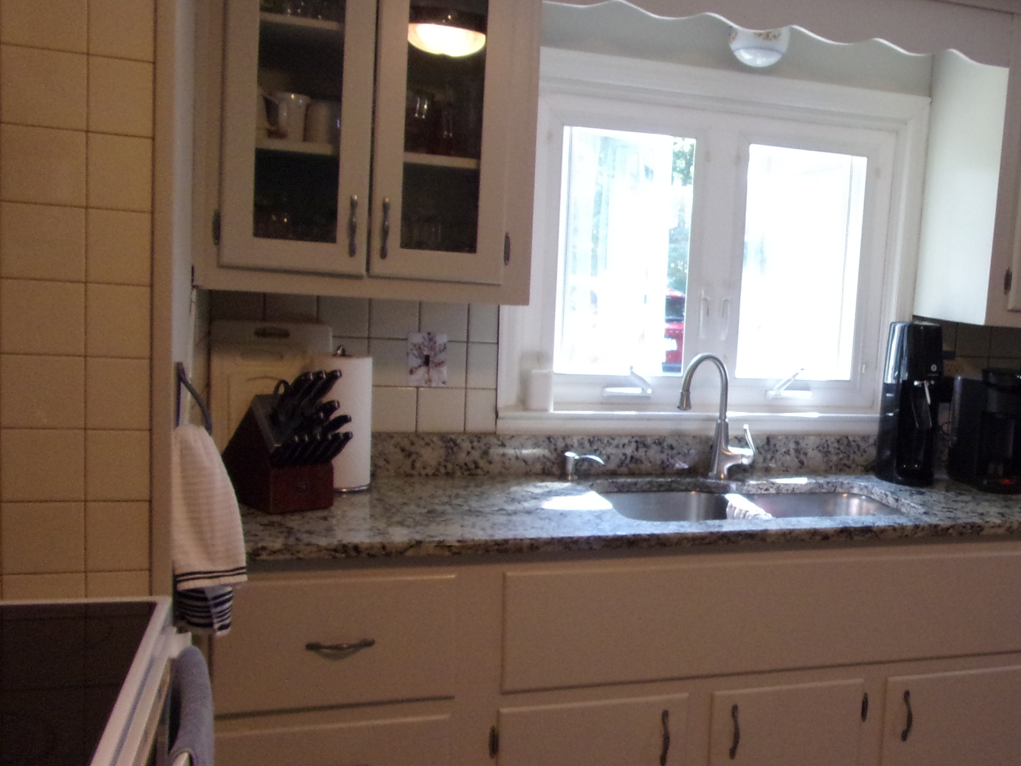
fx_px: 1091
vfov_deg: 38.6
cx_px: 783
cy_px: 431
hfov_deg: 48.0
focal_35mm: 37
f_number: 3.3
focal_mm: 4.3
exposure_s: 1/21
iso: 200
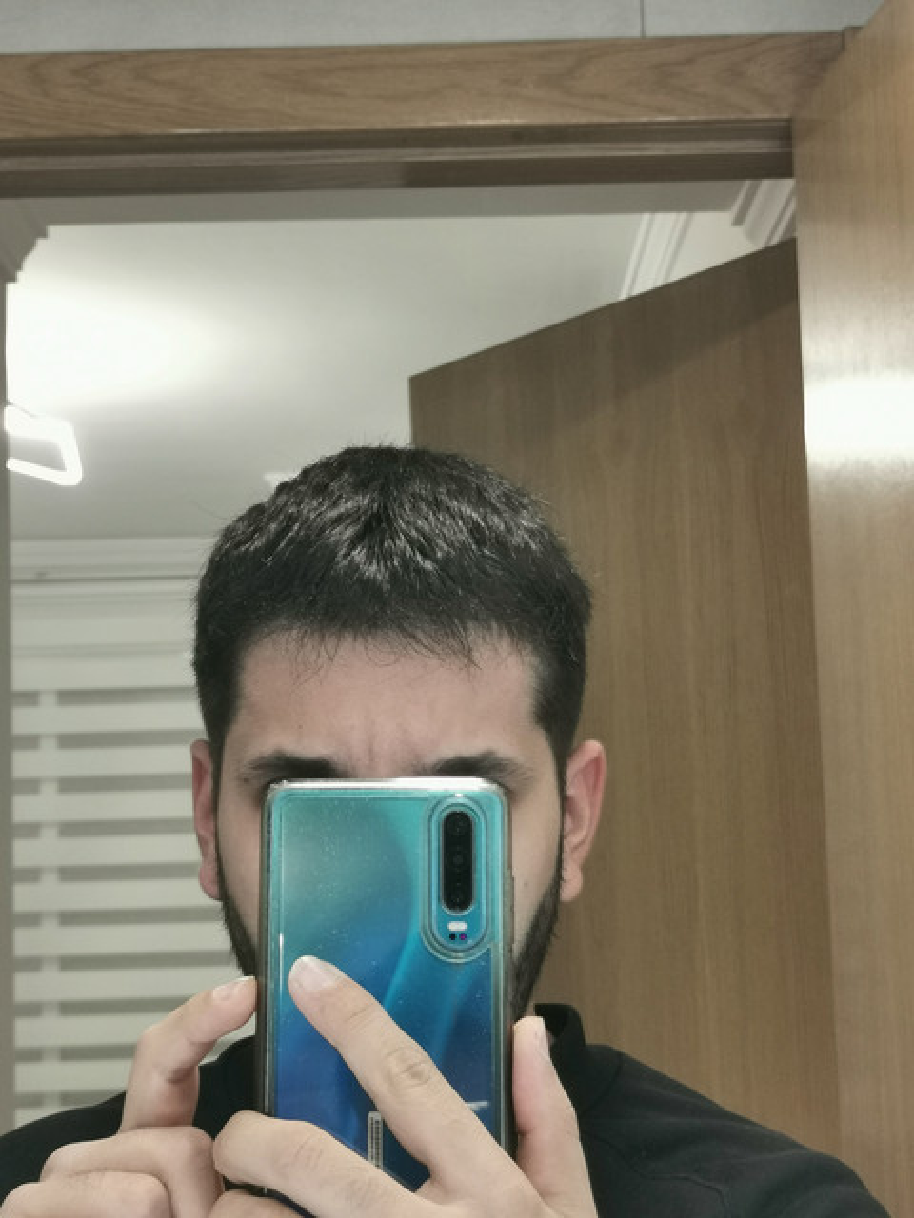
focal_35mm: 62
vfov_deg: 31.2
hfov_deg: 23.7
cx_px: 457
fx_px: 2183
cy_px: 609
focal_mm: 5.58
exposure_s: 1/100
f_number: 1.8
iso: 160
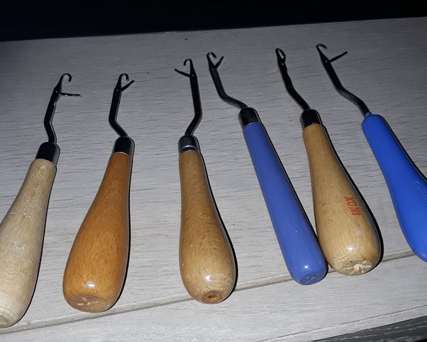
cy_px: 207
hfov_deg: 50.3
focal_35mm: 36
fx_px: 455
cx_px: 211
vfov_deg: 41.0
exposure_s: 1/100
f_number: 1.9
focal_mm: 2.91
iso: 40
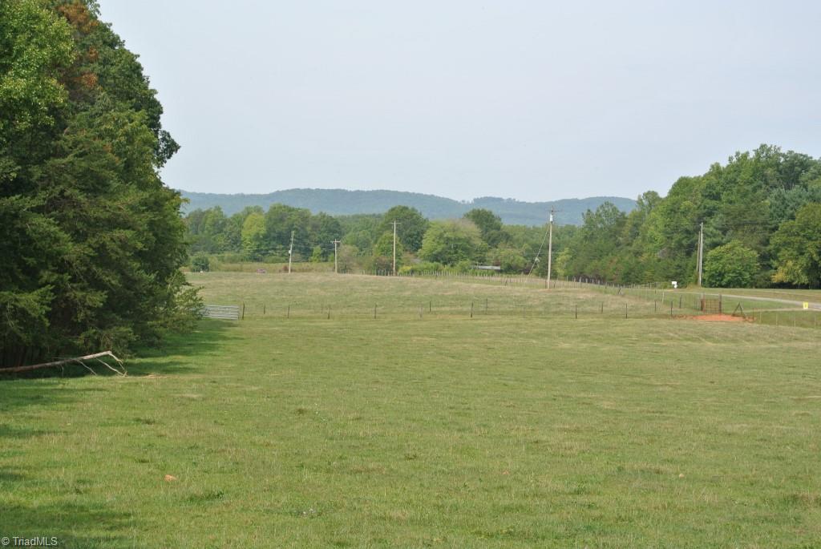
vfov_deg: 16.9
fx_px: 1849
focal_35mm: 81
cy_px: 274
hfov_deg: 25.0
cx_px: 410
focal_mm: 30
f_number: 5.6
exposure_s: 1/320
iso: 100
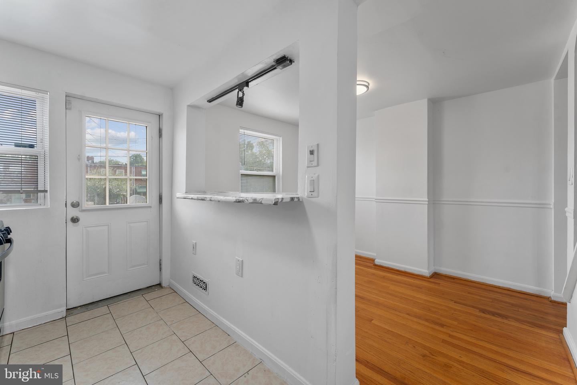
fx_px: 224
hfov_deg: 104.3
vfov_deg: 81.2
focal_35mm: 14
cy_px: 192
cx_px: 288
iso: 100
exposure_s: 1/3
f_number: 8
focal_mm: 14
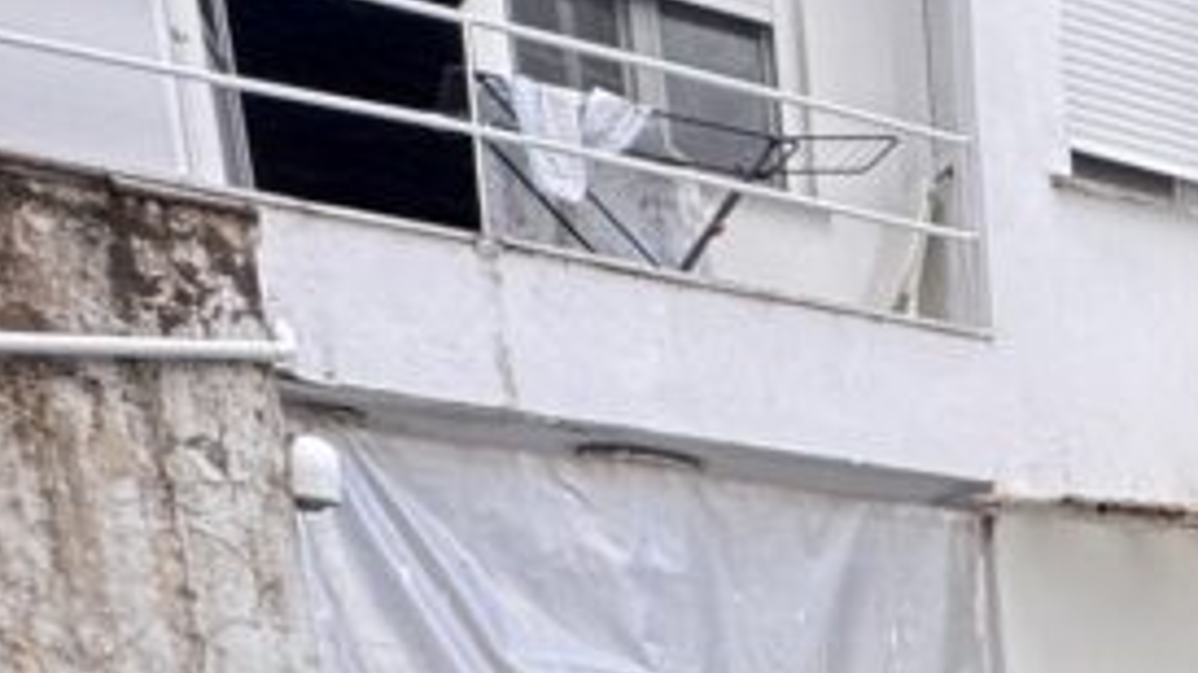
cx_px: 1714
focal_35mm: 57
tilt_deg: -15.6
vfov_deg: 16.3
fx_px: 1810
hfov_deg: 27.5
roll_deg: -2.2
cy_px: 1342
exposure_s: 1/99
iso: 125
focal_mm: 2.22
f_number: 2.2
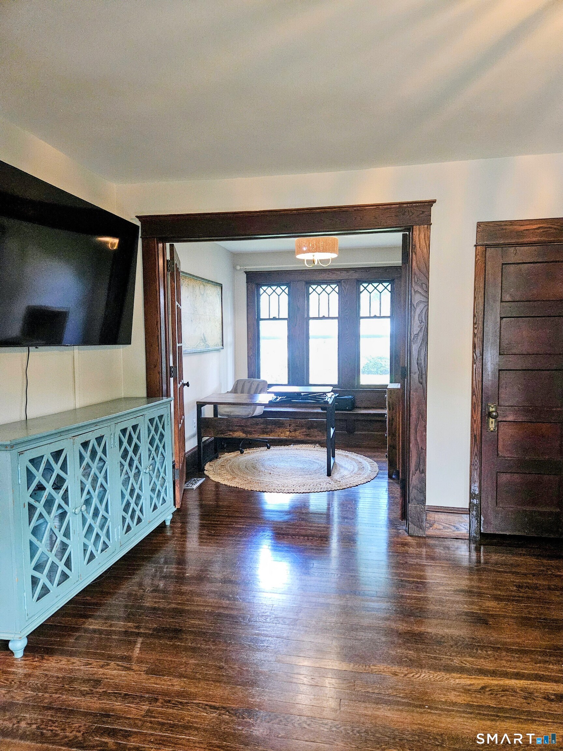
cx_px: 282
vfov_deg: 73.9
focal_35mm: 23
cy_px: 376
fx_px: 499
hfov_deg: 58.9
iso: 800
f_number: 1.8
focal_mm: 5.4
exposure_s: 1/120
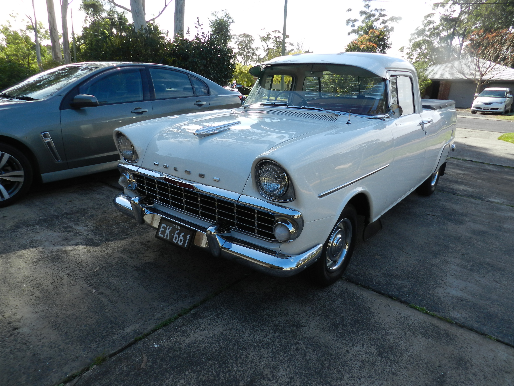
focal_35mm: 23
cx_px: 257
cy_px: 193
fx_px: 342
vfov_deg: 58.9
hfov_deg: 73.9
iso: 160
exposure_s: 1/640
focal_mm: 4
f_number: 3.4
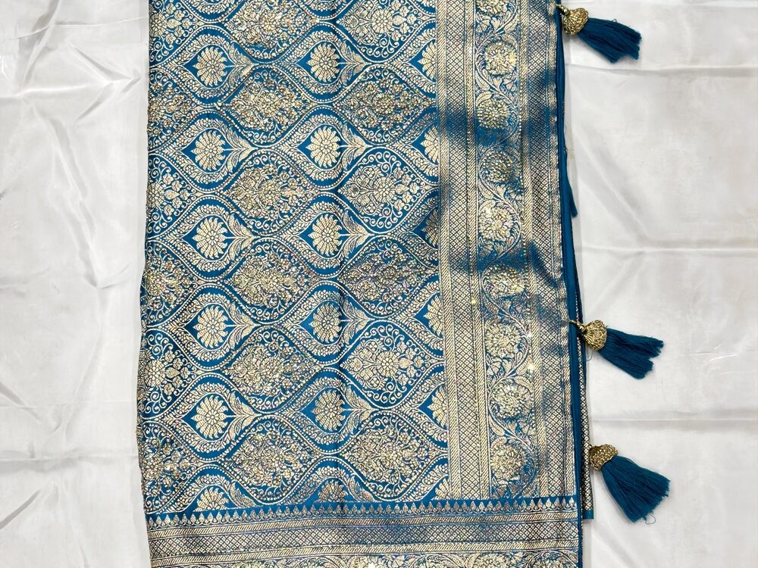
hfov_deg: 39.7
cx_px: 379
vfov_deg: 30.3
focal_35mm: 48
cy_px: 284
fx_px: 1051
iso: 80
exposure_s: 1/592
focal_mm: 6.76
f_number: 1.78
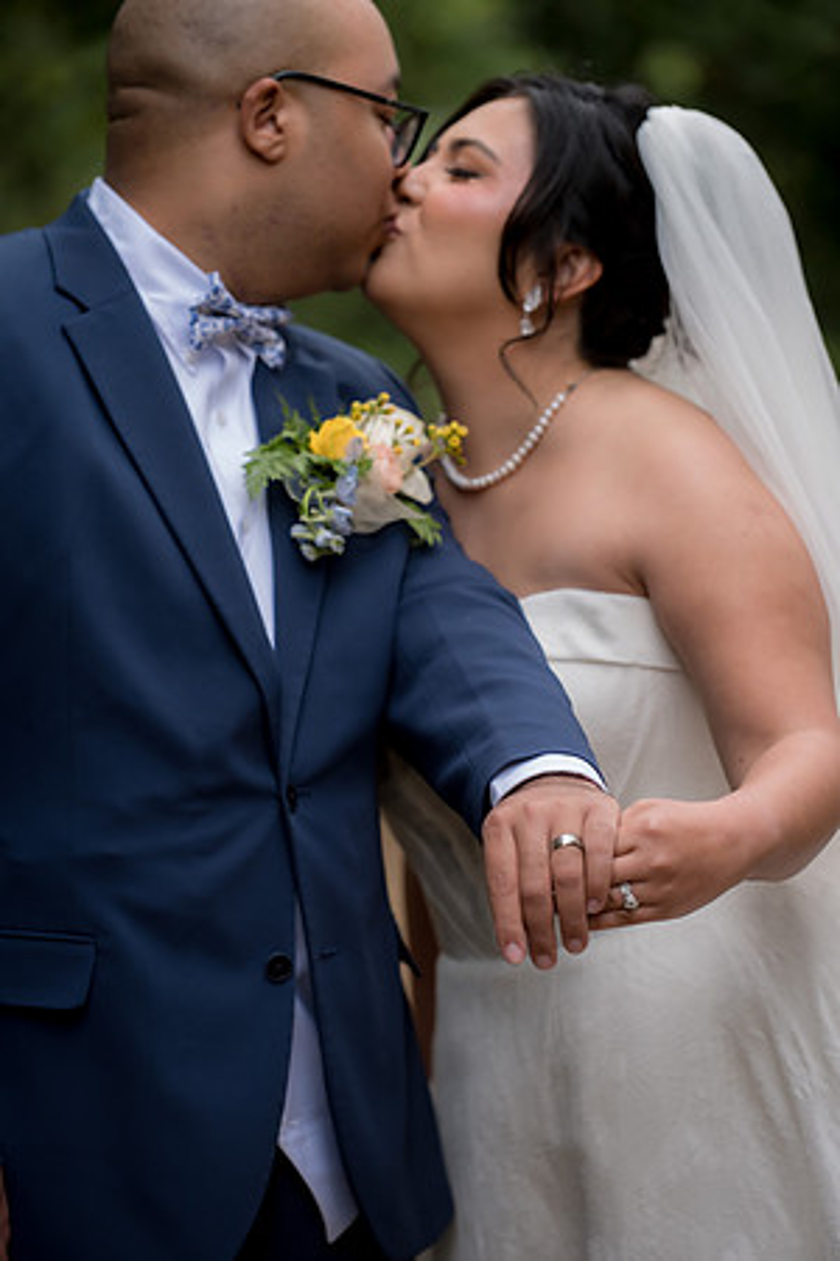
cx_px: 420
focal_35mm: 145
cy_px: 630
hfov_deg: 9.5
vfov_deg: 14.2
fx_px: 5075
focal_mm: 145
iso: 640
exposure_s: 1/320
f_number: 2.8
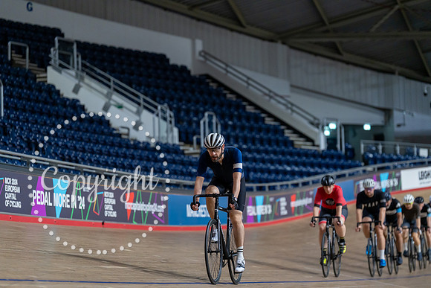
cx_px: 216
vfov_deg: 9.4
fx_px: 1748
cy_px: 144
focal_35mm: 146
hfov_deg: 14.1
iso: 3200
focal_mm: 146
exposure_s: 1/800
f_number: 2.8
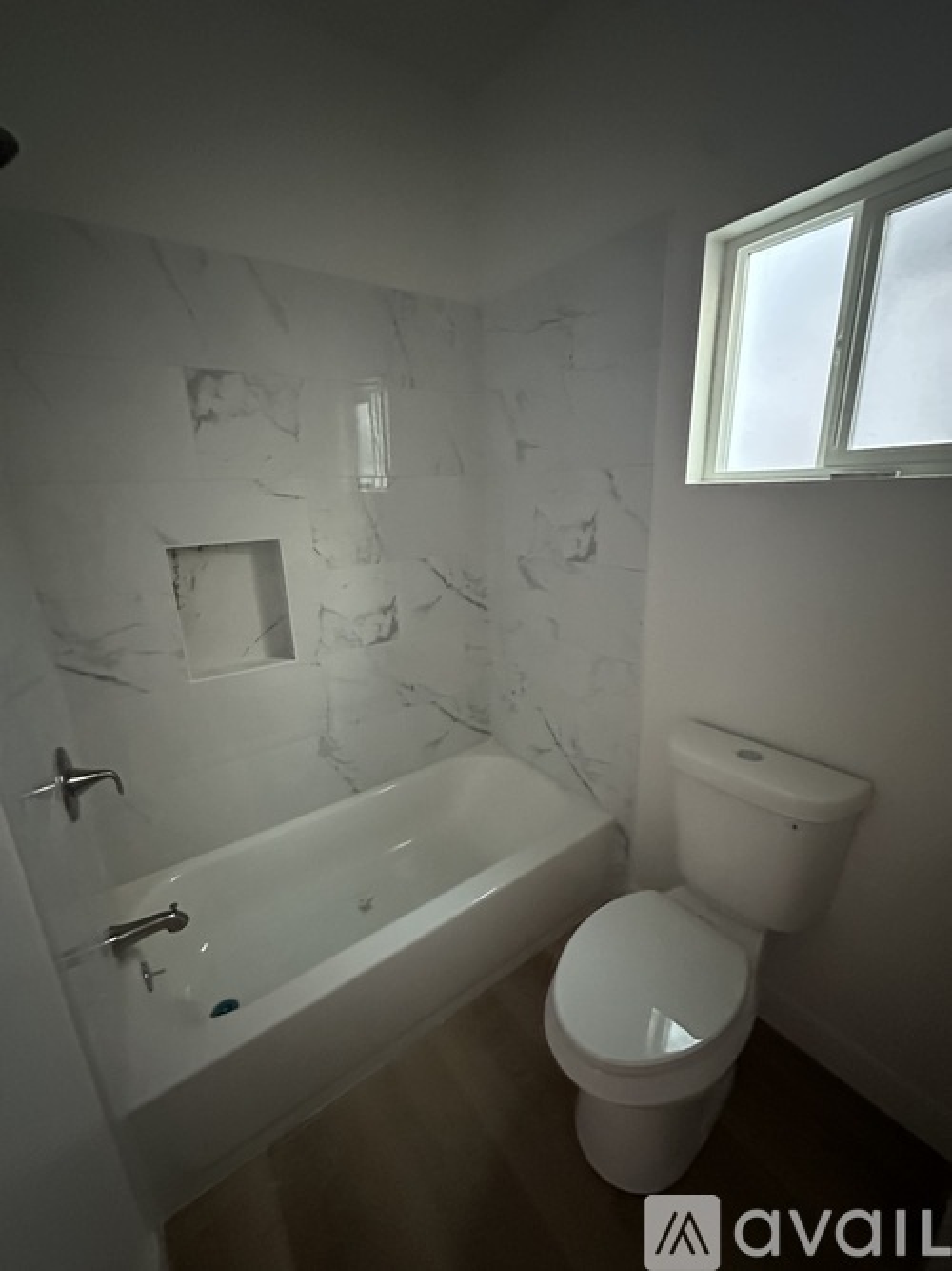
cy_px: 636
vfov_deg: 102.1
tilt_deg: -13.2
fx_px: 514
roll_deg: +1.2
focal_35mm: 14
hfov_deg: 85.7
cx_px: 476
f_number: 2.2
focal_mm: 2.22
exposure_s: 1/36
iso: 1600
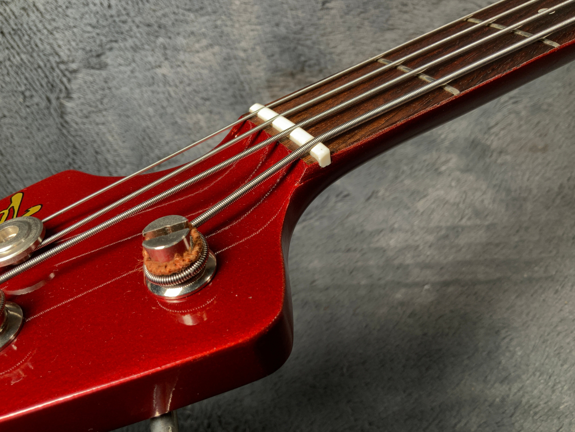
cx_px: 288
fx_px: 482
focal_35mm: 29
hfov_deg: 61.7
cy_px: 216
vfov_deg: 48.2
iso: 25
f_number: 1.8
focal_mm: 3
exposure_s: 1/104
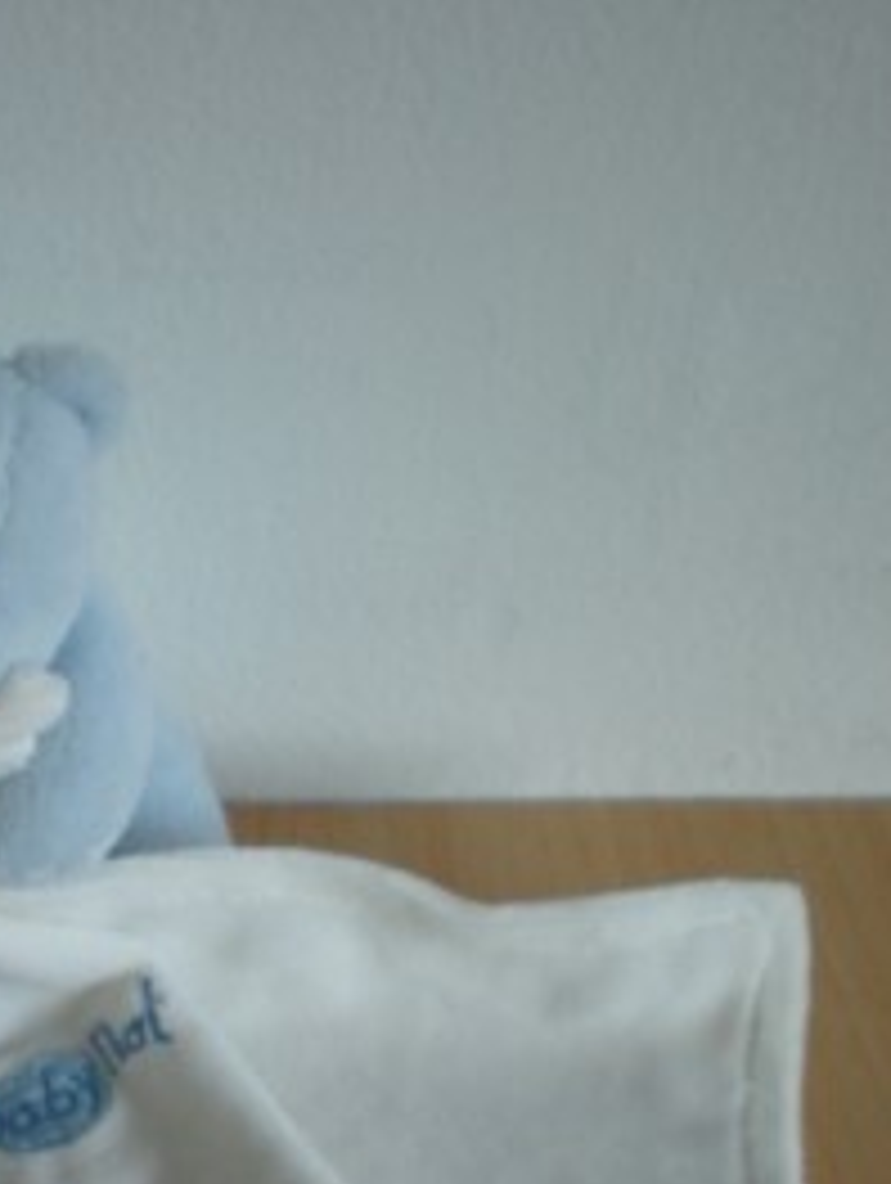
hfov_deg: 19.3
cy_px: 1094
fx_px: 2568
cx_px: 94
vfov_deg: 25.1
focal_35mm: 75
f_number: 3.1
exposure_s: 1/38.1
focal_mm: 6.3
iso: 200
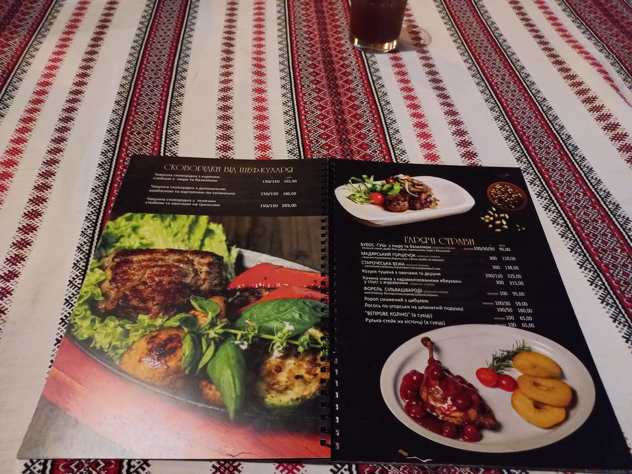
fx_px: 456
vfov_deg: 54.9
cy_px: 237
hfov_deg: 69.4
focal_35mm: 25
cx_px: 316
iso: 1600
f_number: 1.8
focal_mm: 4.6
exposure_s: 1/24
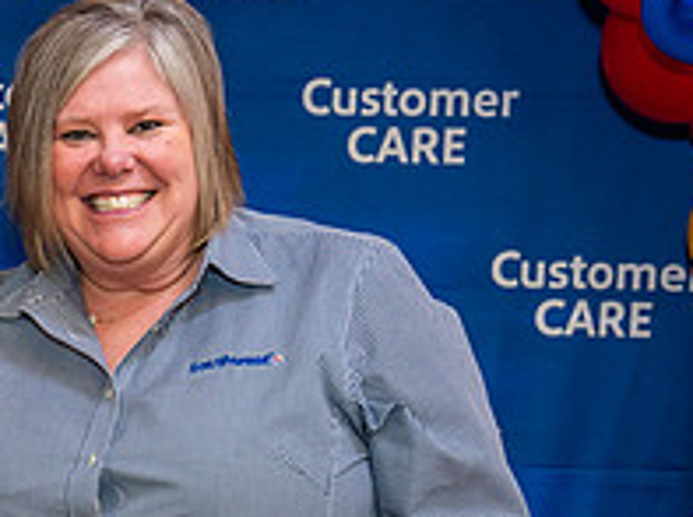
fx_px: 2098
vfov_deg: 13.9
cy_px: 459
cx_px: -35
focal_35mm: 105
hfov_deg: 18.2
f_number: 4
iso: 1250
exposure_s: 1/160
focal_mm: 37
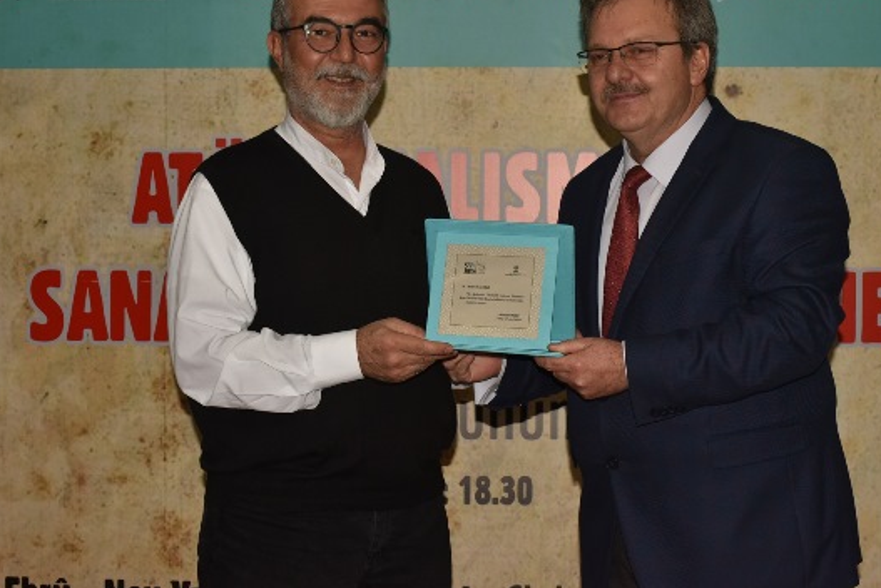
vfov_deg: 16.1
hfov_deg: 23.9
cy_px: 236
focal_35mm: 85
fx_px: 2081
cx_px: 502
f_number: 16
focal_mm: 70
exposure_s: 1/125
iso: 1000
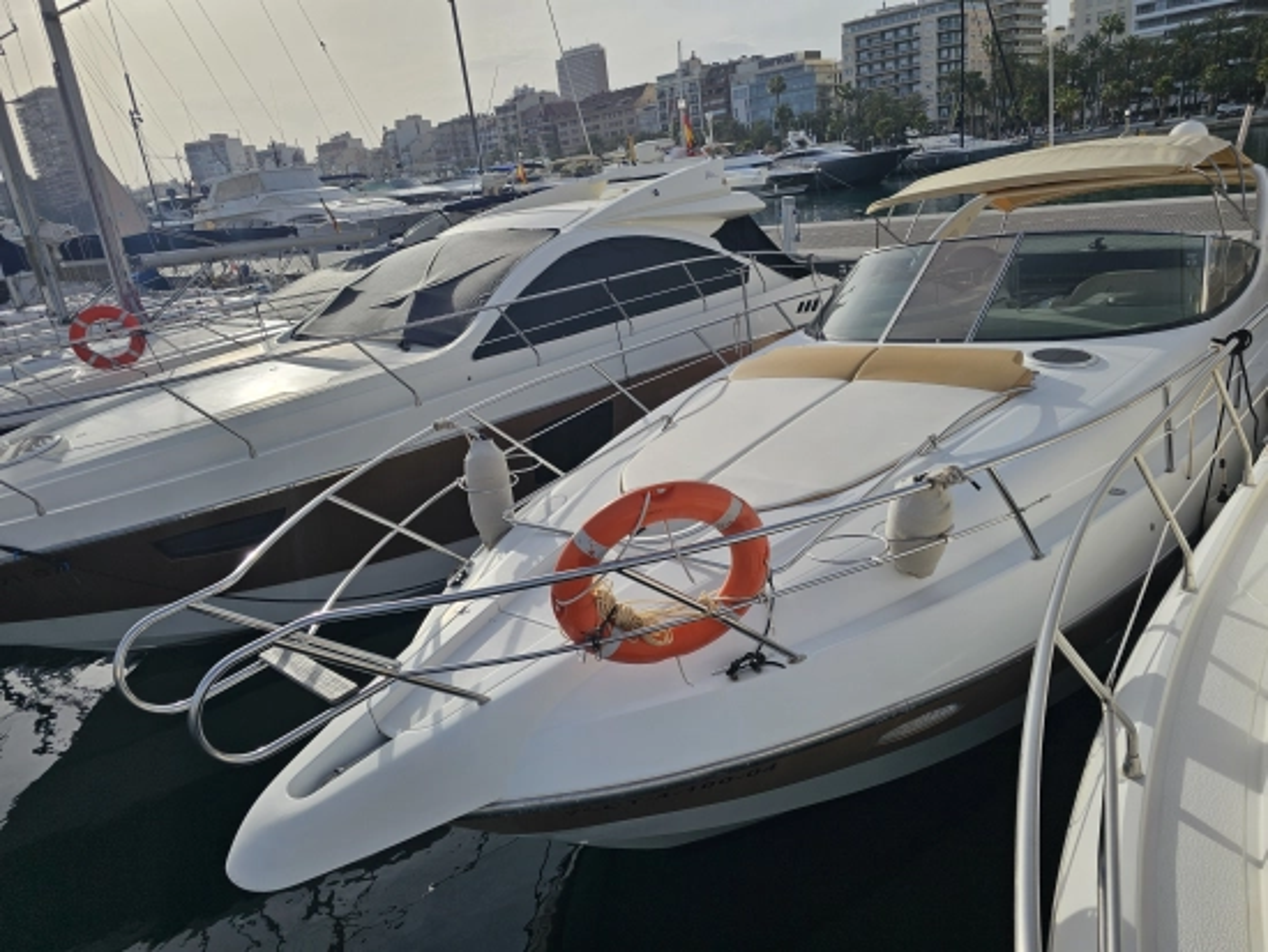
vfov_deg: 58.9
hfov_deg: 73.9
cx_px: 634
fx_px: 843
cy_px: 476
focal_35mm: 23
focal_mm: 6.3
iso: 12
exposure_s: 1/1641
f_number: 1.7
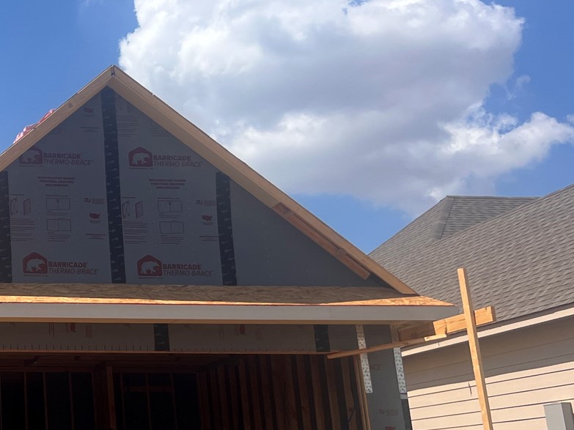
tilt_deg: +17.1
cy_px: 132
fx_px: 1127
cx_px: -106
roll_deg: +0.0
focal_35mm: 68
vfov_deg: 21.5
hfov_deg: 25.7
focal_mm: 5.7
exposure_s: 1/5882
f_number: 1.5
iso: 50
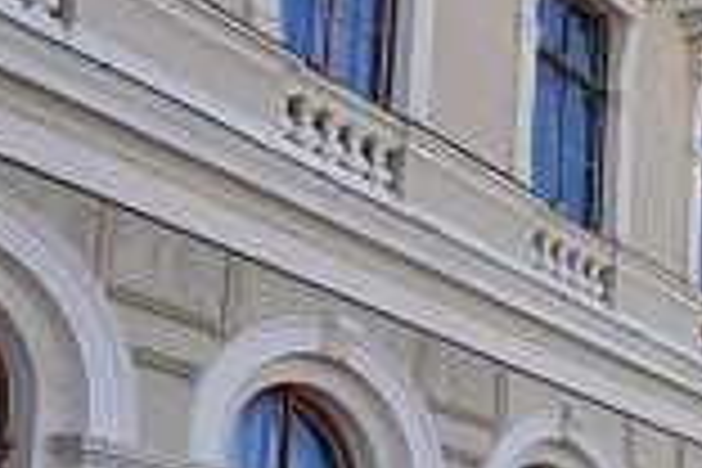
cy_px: 610
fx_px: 1404
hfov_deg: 21.9
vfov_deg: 17.7
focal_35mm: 72
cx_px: 1125
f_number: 9
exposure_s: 1/125
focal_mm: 14
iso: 100
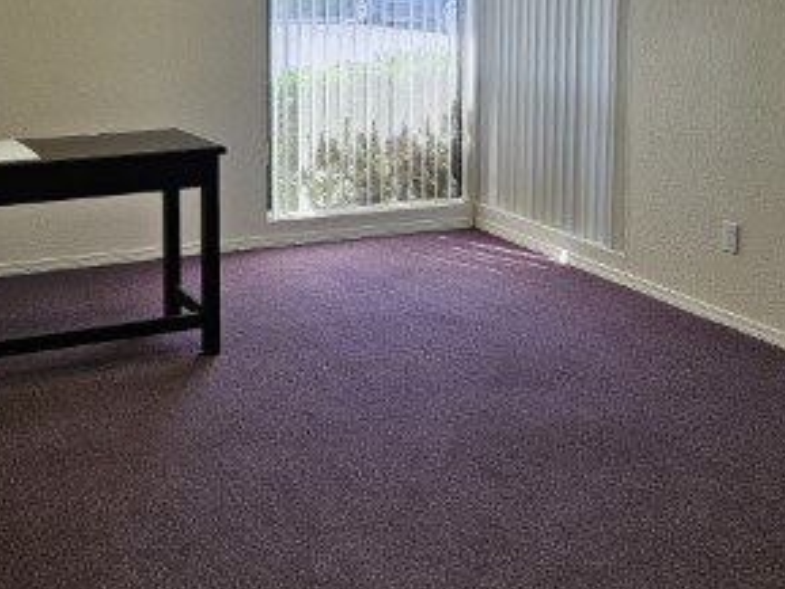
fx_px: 1202
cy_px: 65
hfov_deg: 35.8
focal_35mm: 53
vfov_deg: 26.7
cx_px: 262
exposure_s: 1/207
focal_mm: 5.4
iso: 80
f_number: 1.8
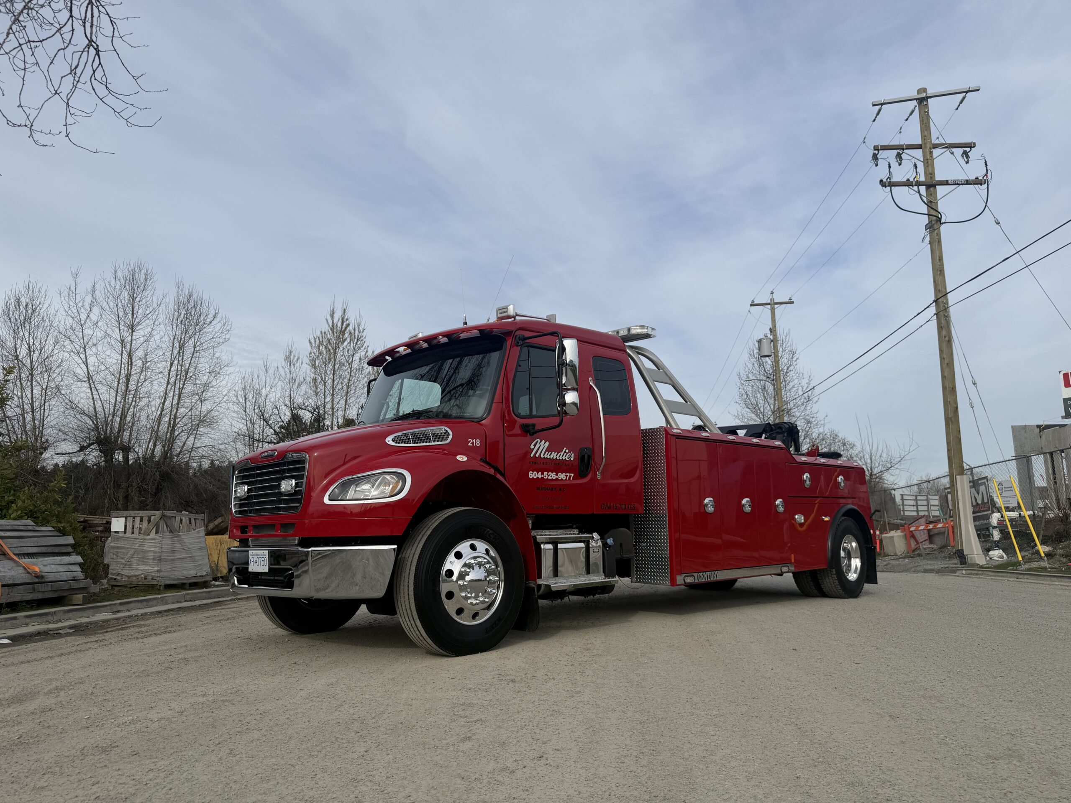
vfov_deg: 56.8
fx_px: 743
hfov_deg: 71.6
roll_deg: +0.4
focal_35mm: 24
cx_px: 536
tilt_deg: +10.7
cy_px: 402
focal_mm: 6.76
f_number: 1.78
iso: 80
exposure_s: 1/5714
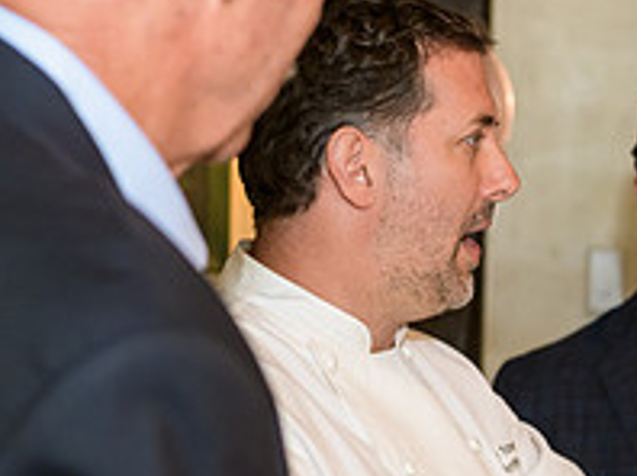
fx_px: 2334
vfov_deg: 11.6
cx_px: 434
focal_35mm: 127
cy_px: 368
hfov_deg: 15.5
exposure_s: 1/125
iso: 1250
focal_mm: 45
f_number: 3.2
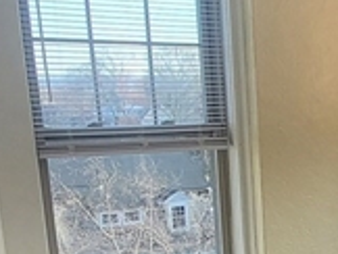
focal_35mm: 82
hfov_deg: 21.2
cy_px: 291
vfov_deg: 17.3
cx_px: 461
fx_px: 802
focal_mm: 1.8
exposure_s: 1/164
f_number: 2.2
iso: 50
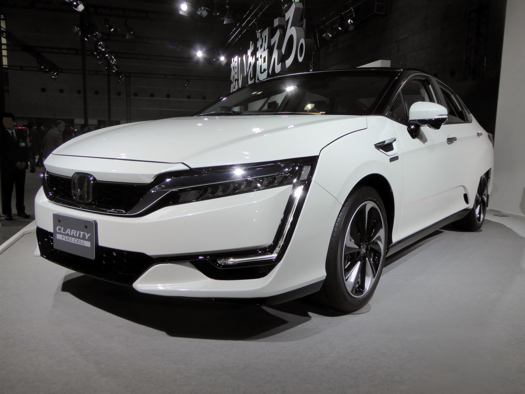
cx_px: 262
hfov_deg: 61.7
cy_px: 197
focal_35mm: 29
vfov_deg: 48.2
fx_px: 440
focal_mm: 5
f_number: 3.5
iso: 200
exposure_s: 1/400
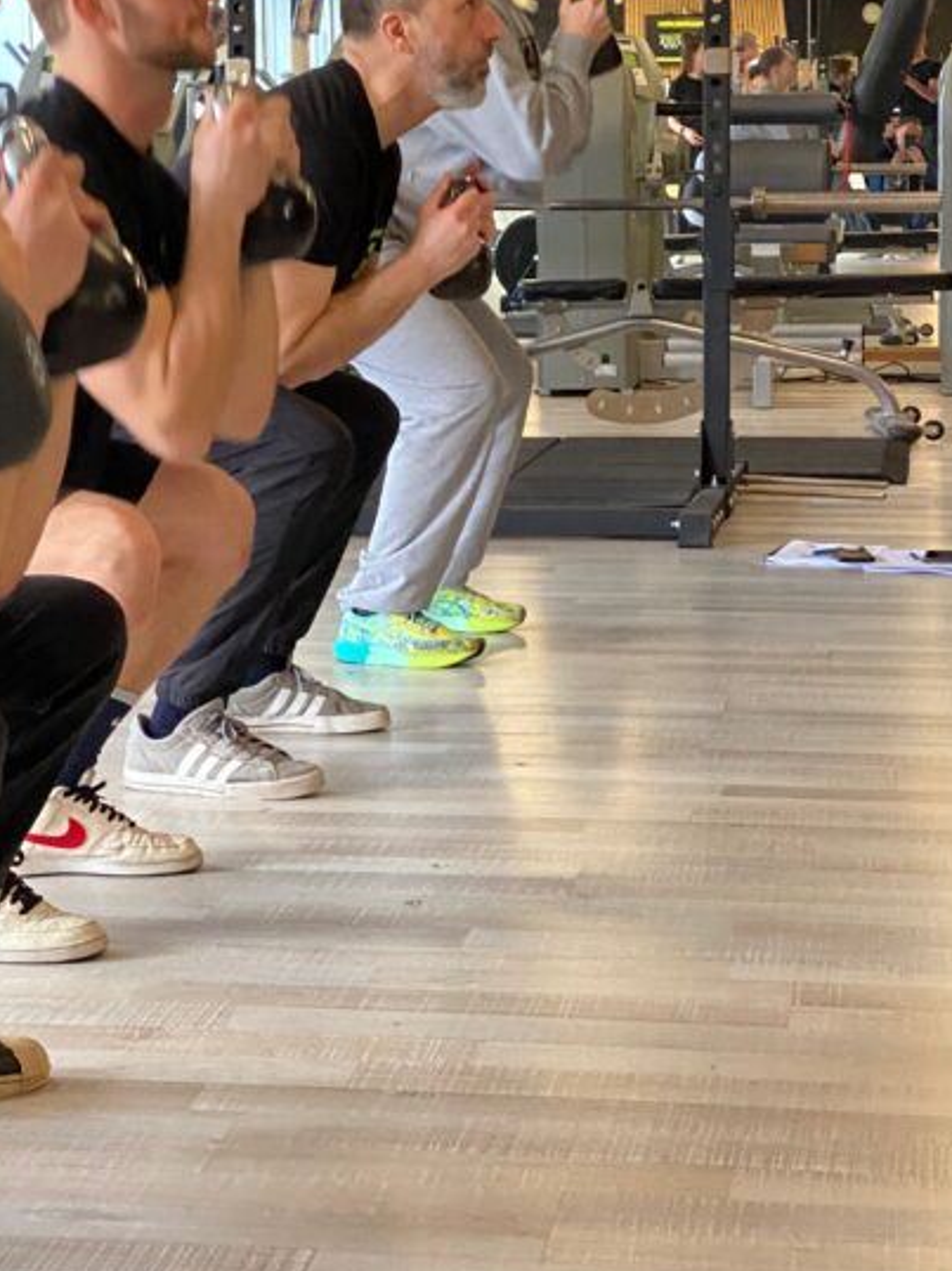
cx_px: 220
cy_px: 319
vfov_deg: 19.7
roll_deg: +2.7
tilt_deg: -2.4
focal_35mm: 99
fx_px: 3633
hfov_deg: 14.9
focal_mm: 6
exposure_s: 1/50
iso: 200
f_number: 2
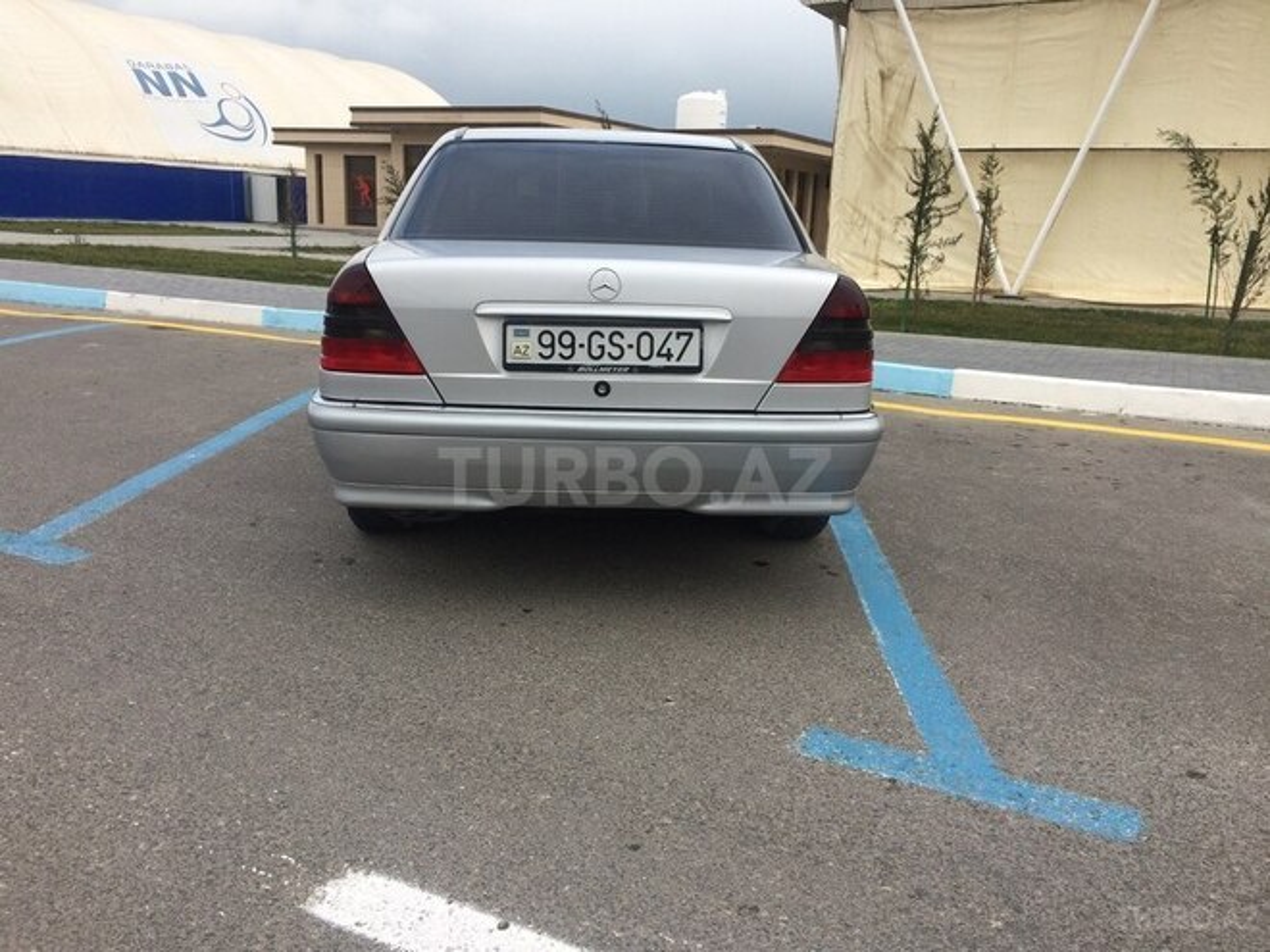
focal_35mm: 29
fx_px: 1064
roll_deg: -2.2
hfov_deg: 61.7
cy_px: 476
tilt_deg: -14.1
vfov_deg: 48.2
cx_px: 635
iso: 32
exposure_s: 1/1208
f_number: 2.2
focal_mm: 4.15
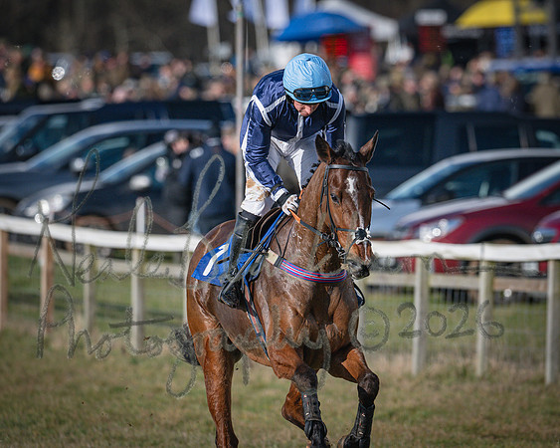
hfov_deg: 2.9
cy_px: 224
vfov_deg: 2.3
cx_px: 280
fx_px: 11200
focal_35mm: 676
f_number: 5
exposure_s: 1/3200
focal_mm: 400
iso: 400
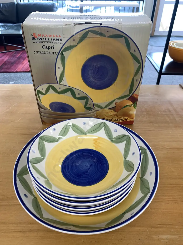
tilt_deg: -35.9
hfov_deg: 53.1
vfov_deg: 67.3
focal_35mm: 26
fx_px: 183
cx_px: 92
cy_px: 122
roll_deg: -0.3
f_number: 1.8
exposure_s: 1/100
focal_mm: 4.25
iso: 50
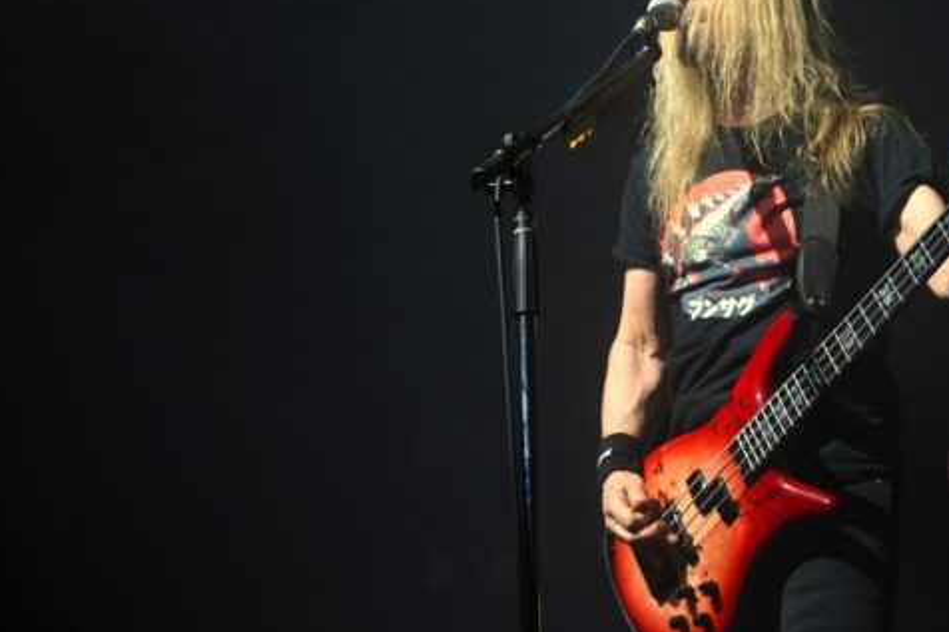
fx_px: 2424
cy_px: 148
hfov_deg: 21.9
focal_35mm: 92
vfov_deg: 14.8
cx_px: 724
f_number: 4
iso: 800
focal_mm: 38
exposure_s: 1/160
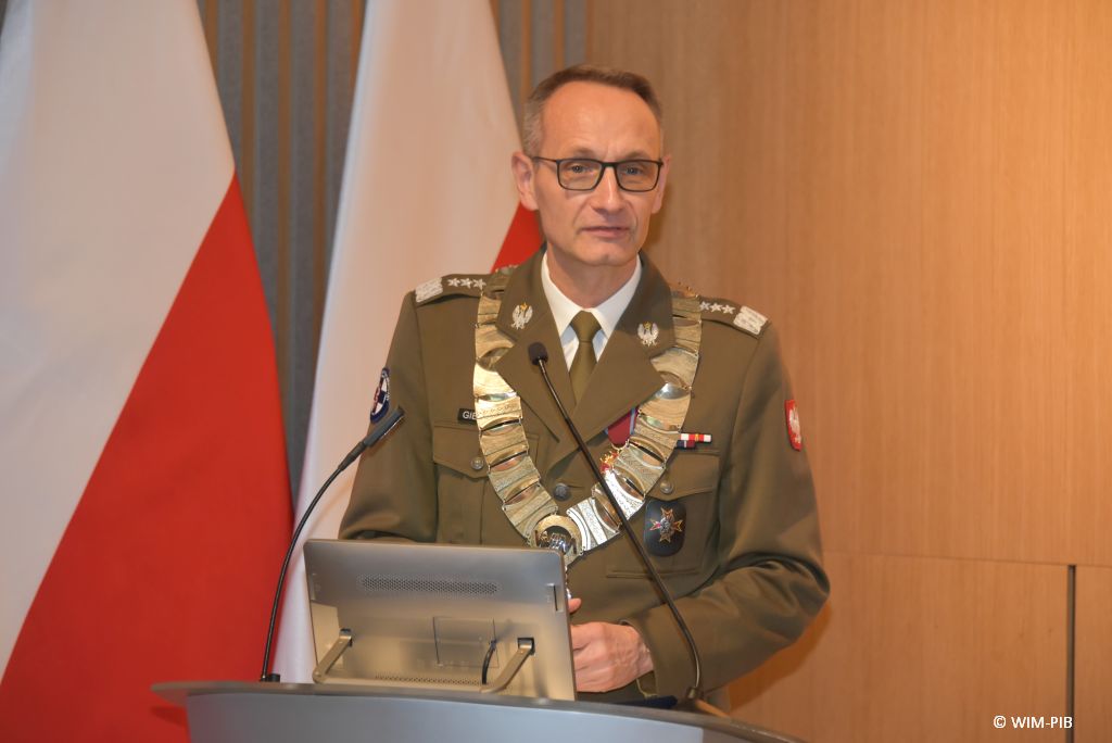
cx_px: 556
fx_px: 4172
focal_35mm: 135
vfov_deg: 10.2
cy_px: 372
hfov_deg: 15.2
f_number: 5.6
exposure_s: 1/60
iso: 3200
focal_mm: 135
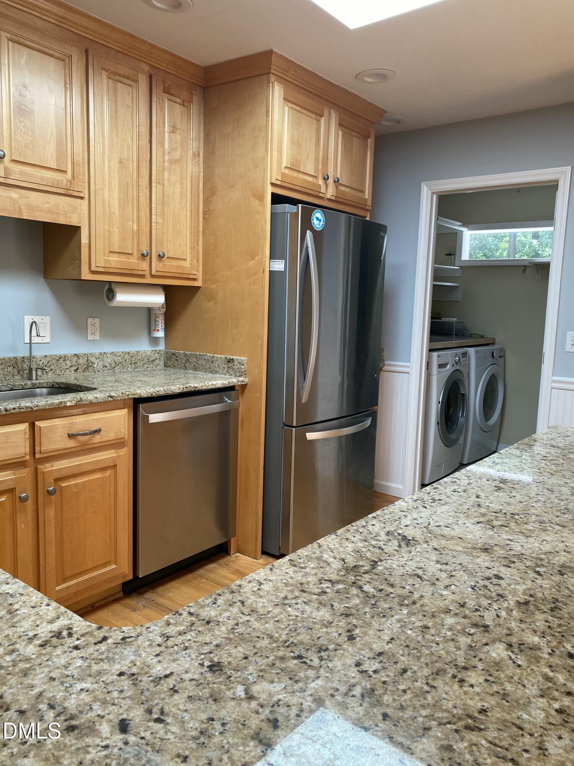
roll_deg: -2.3
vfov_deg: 67.3
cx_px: 287
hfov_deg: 53.1
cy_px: 383
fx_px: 575
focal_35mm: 26
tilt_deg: -8.1
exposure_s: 1/121
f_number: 1.8
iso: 100
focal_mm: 4.25
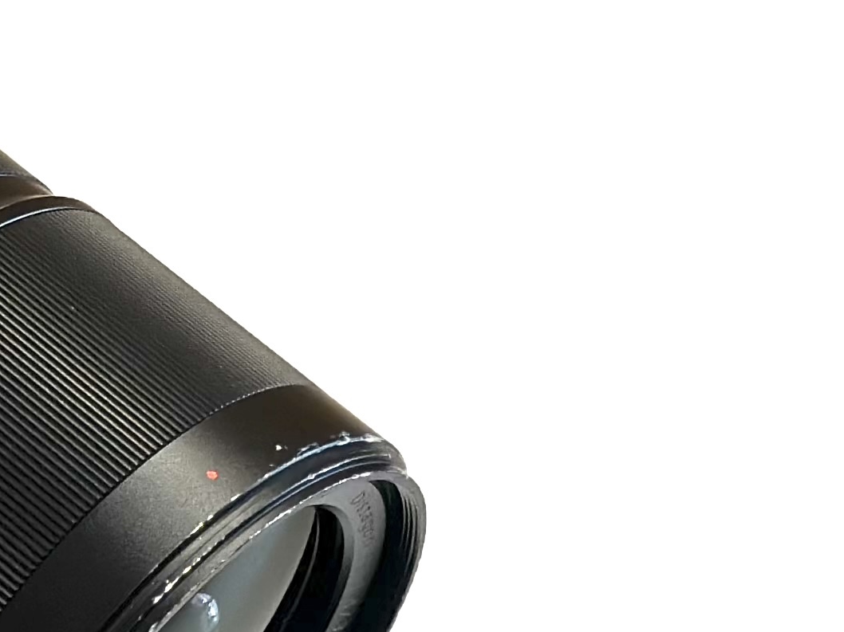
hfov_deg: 10.4
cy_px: 783
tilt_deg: -55.7
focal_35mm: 183
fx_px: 4461
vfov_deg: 8.0
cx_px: -414
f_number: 1.78
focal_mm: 6.86
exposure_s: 1/50
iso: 80
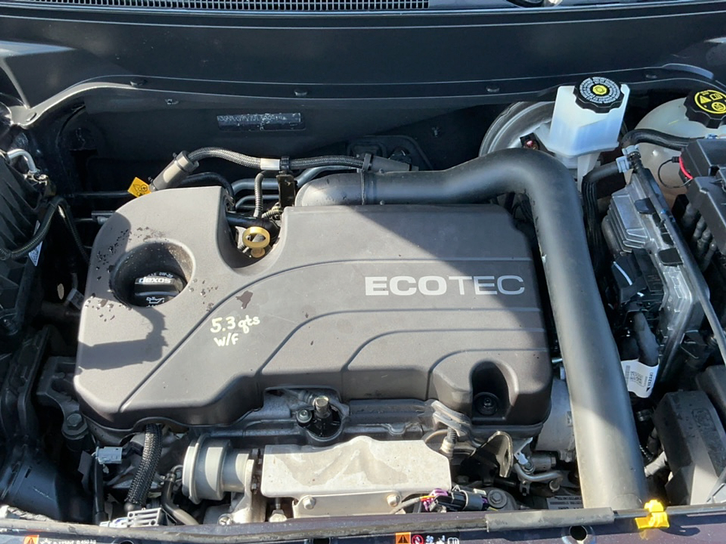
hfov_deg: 60.0
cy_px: 272
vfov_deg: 46.8
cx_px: 363
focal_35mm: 30
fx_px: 629
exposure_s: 1/210
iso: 40
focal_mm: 3
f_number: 1.8
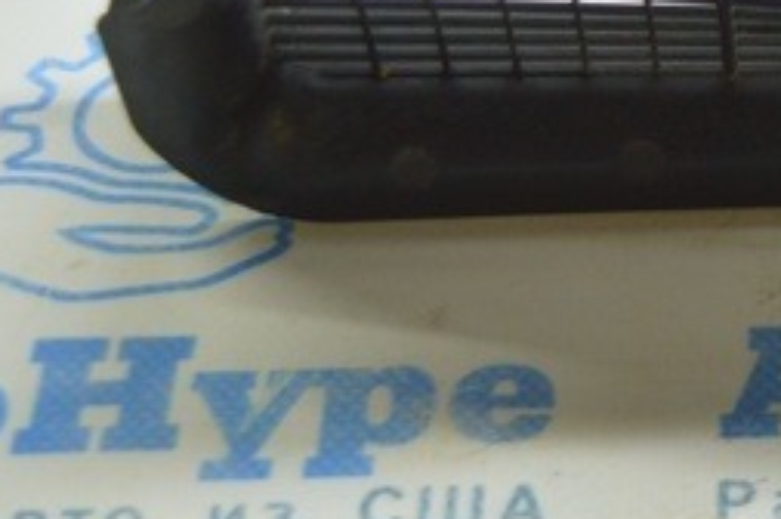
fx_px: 3814
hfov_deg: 11.2
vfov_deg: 7.7
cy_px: -128
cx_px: 1201
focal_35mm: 176
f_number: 4.2
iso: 400
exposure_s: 1/40
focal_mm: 29
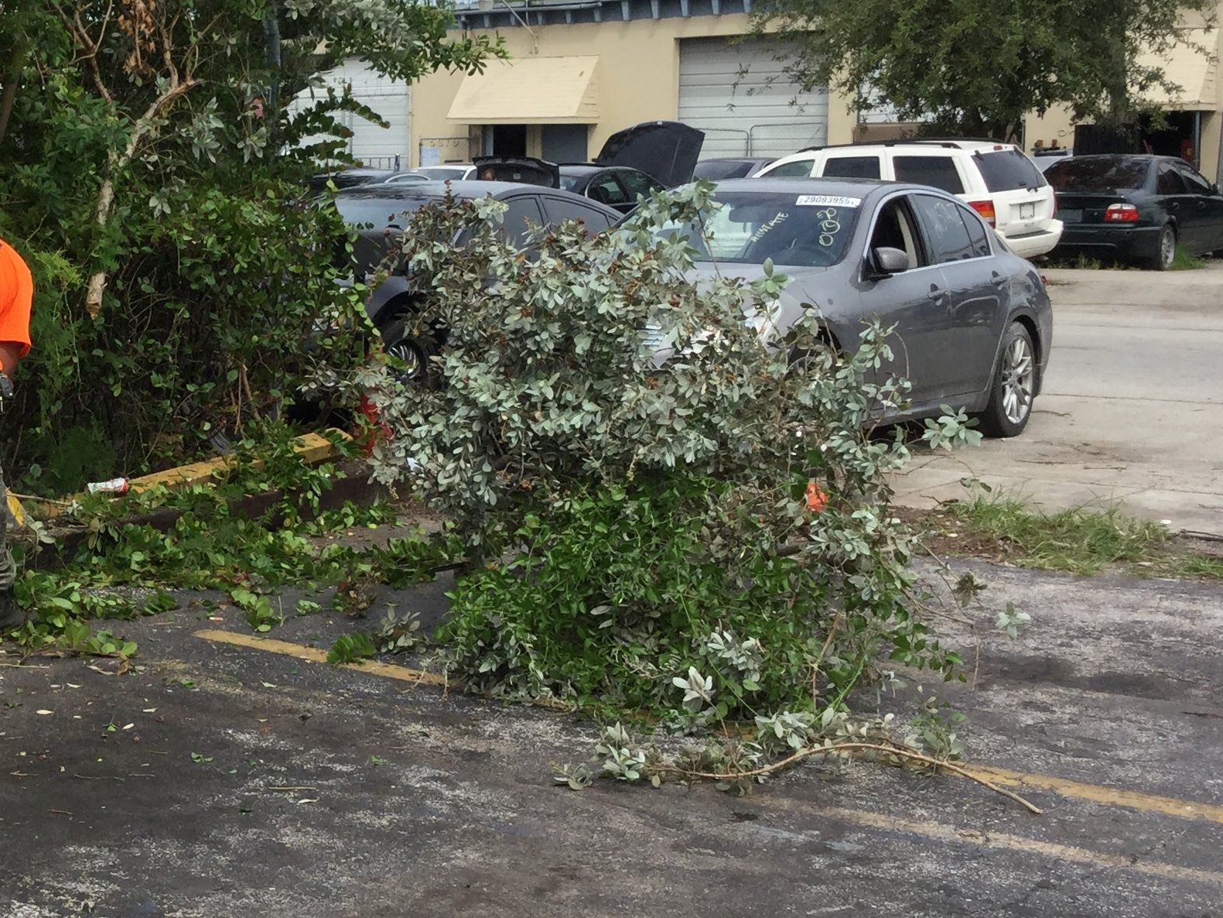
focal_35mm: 64
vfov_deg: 22.9
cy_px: 355
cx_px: 113
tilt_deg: -5.9
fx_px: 2261
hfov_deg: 29.0
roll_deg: -0.4
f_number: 2.4
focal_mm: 3.3
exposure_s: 1/936
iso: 25
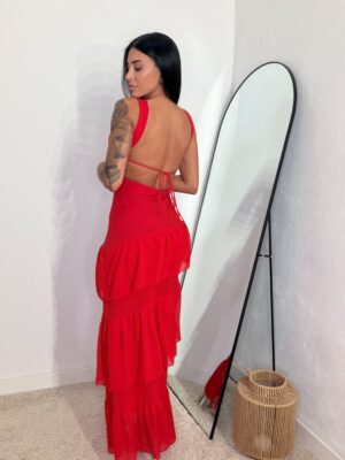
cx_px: 172
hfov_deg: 46.8
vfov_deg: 60.0
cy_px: 230
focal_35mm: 30
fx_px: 399
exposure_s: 1/49
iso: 64
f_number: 1.9
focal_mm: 2.71
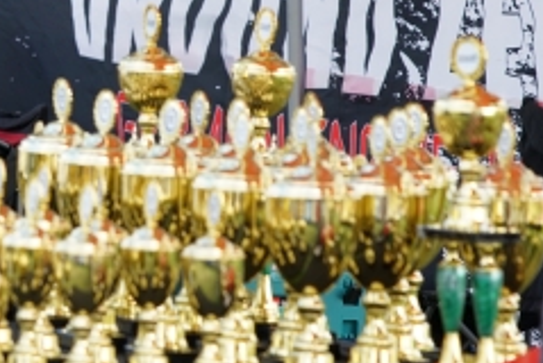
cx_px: -134
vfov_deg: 3.1
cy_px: -56
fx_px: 6811
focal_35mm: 451
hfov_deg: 4.5
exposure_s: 1/250
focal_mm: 135
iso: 250
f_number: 4.5
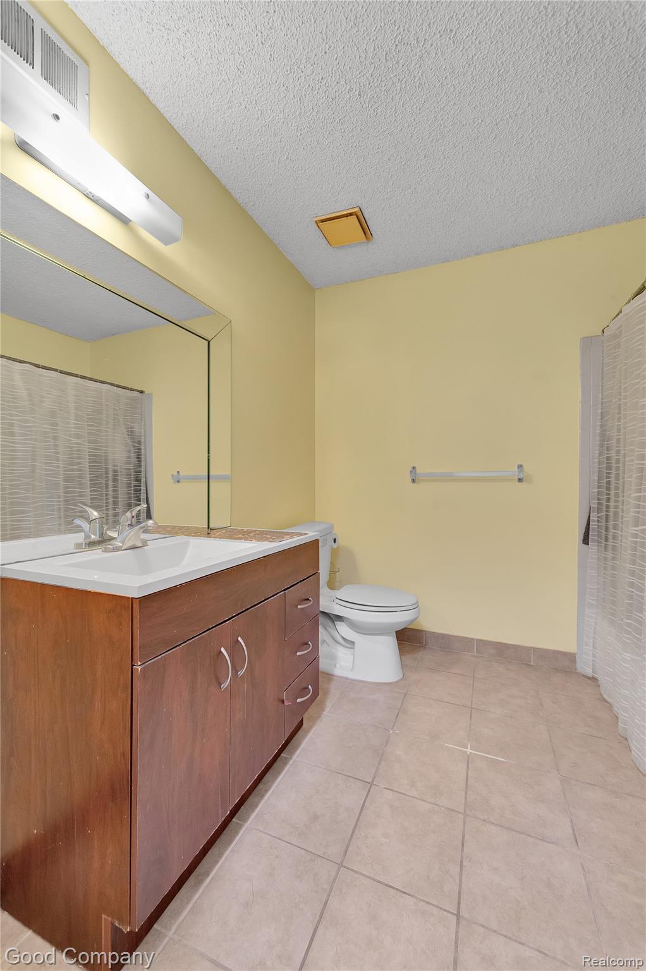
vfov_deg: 104.3
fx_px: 377
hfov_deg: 81.1
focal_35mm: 14
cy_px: 486
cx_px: 323
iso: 2000
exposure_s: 1/10
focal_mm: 14
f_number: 9
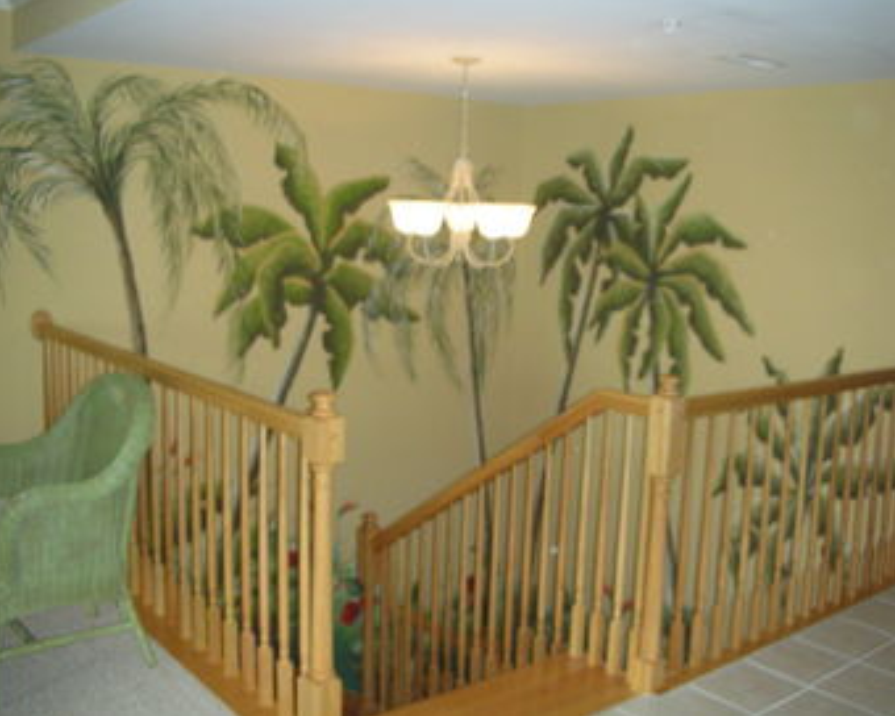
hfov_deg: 49.1
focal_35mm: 37
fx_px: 980
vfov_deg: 40.1
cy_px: 358
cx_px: 432
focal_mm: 5.8
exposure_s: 1/60
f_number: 2.8
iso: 298
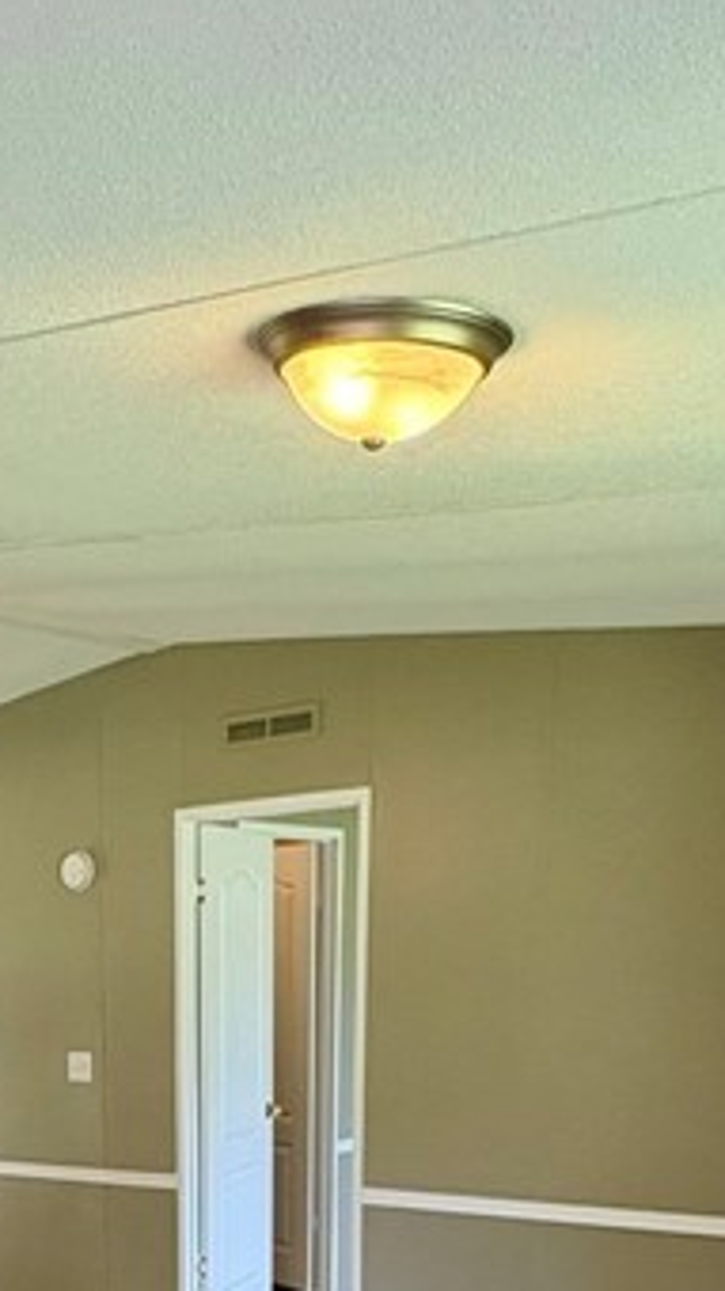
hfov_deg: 24.8
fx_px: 1574
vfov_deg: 39.3
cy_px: 1295
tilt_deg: -10.8
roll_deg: +1.1
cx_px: 4
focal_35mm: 46
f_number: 2.2
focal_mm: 2.22
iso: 400
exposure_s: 1/120
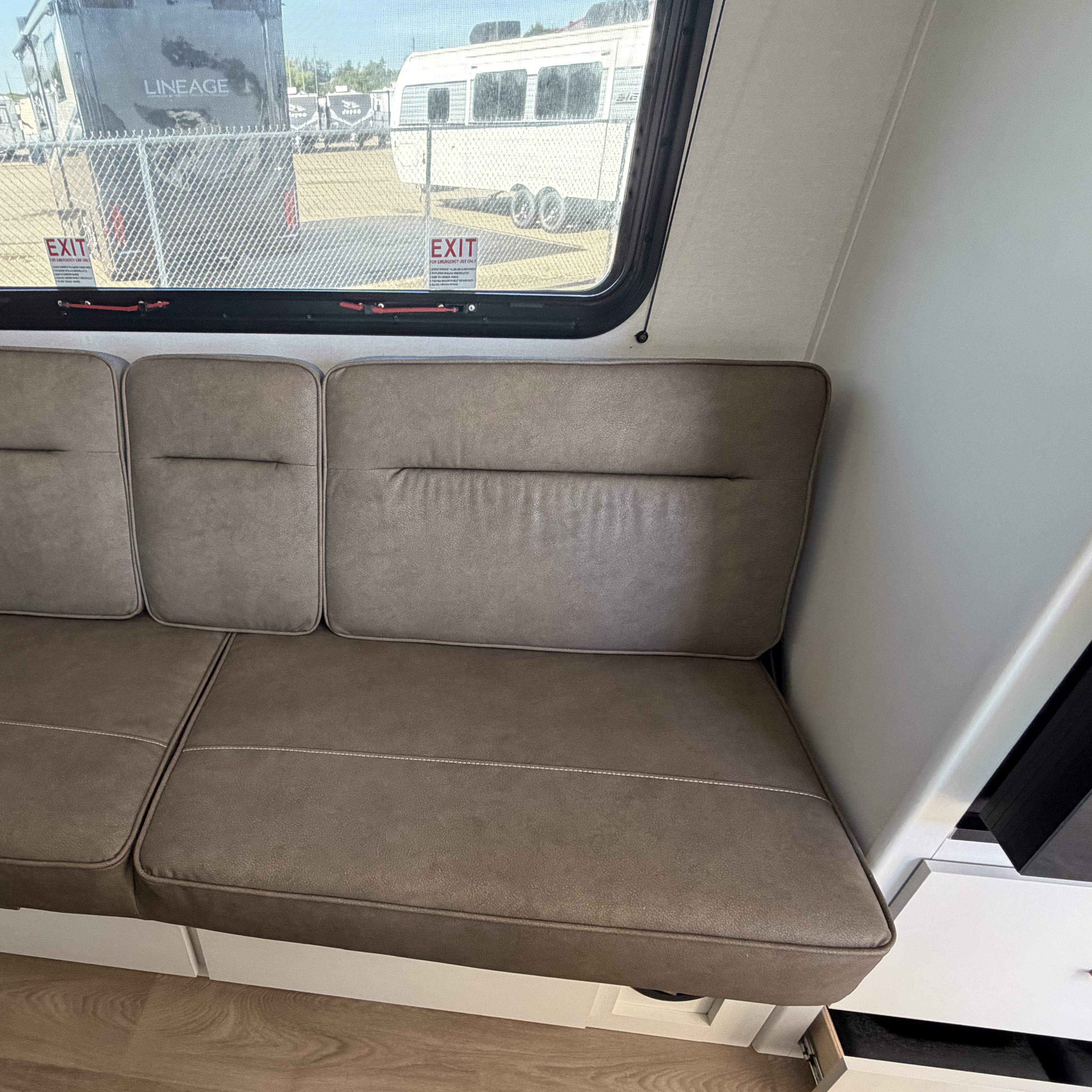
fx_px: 714
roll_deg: +1.0
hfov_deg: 72.9
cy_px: 621
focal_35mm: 20
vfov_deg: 74.4
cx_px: 379
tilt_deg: -34.3
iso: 320
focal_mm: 2.22
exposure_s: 1/98
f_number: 2.2
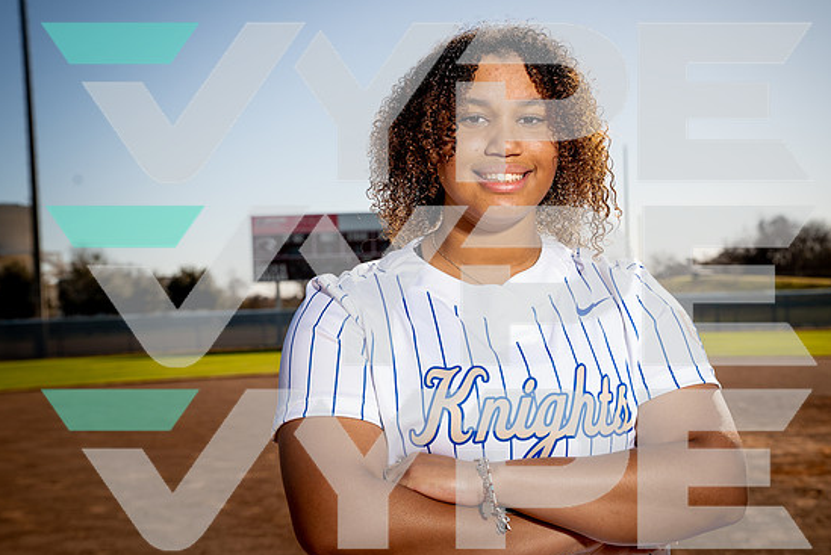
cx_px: 431
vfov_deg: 23.8
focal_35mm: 57
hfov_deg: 35.0
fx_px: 1317
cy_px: 287
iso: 100
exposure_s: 1/250
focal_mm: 54
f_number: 7.1
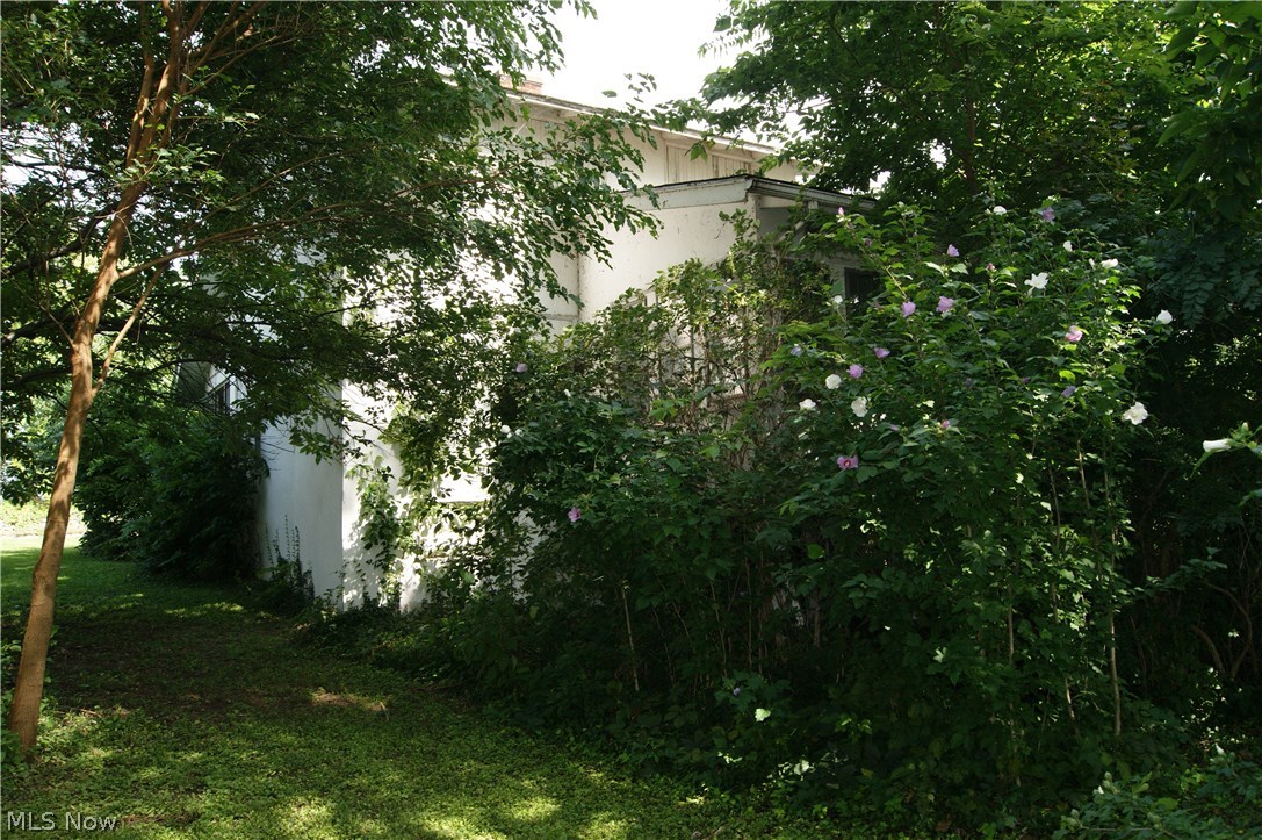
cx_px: 631
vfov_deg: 47.9
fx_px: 946
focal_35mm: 27
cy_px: 420
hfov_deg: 67.4
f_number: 5.6
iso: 125
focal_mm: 18
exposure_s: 1/160
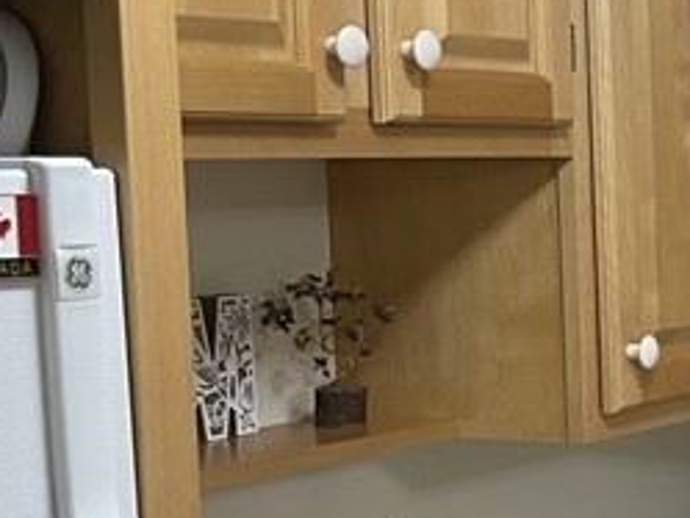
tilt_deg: -6.3
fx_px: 2134
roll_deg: +0.4
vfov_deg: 13.8
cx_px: 1183
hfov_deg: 16.0
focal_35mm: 107
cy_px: 427
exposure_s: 1/60
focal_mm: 4.2
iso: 80
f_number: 1.6
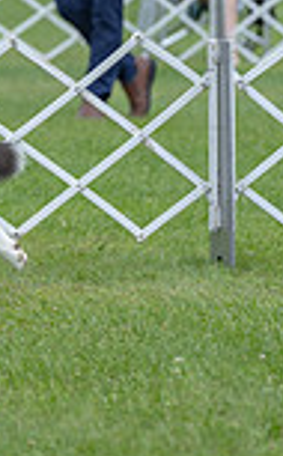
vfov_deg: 3.8
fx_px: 6869
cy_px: -46
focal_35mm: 554
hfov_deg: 2.4
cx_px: -277
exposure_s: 1/1000
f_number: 4.5
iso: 400
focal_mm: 143
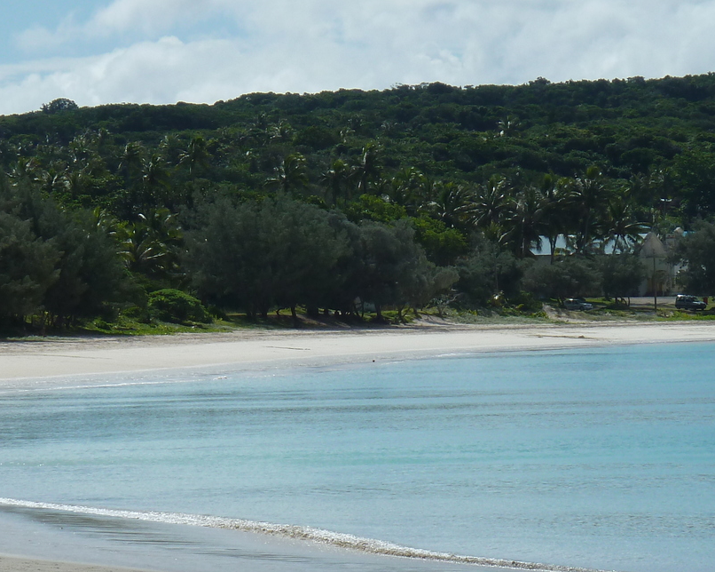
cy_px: 361
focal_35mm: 285
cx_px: 428
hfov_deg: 6.8
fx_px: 6028
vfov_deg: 5.4
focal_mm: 24.1
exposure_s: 1/800
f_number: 5.6
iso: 80
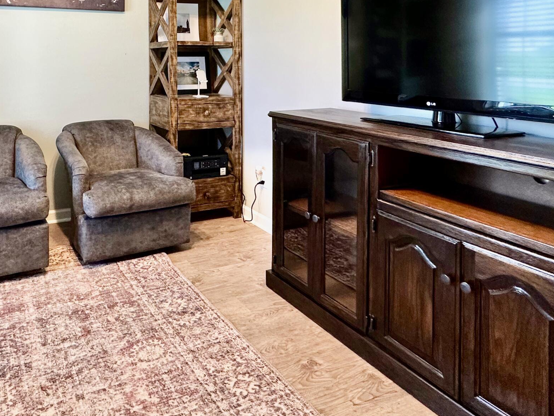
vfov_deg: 47.4
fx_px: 432
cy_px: 62
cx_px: 140
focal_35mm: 27
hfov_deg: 61.7
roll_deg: +0.6
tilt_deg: -0.7
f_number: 2.2
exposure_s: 1/120
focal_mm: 2.22
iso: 200
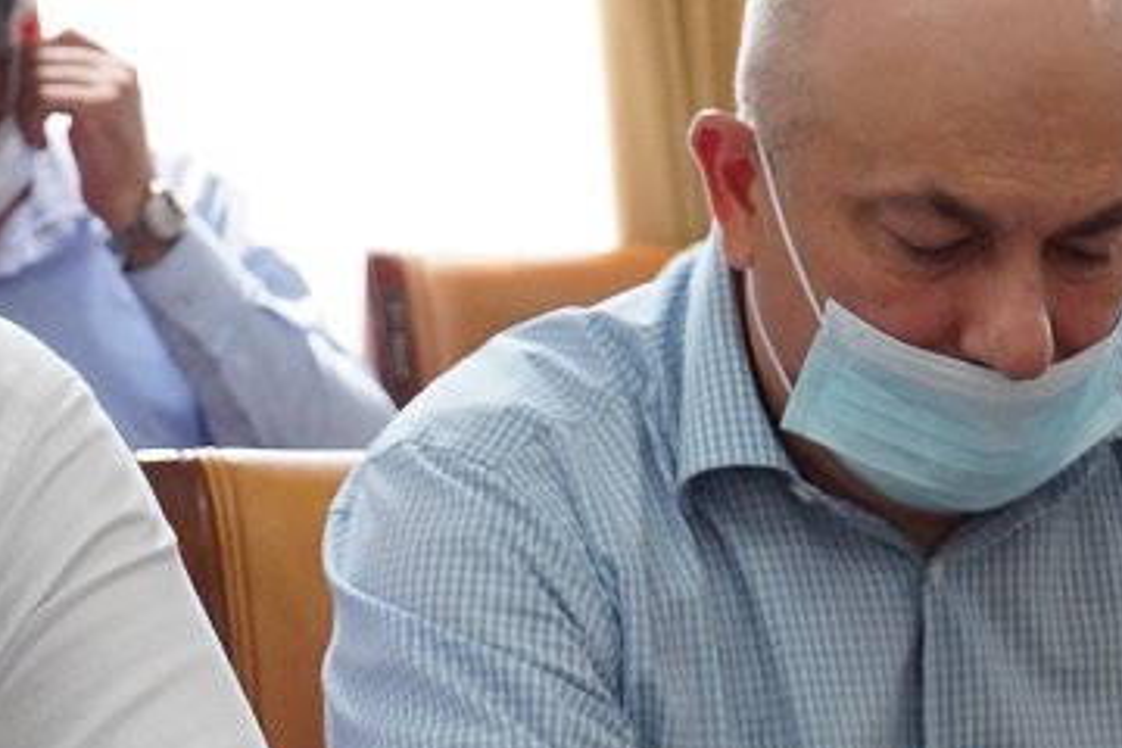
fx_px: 4558
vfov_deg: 9.4
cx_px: 143
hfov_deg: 13.9
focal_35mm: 146
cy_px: 583
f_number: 5
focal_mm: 39
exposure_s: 1/320
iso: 3200
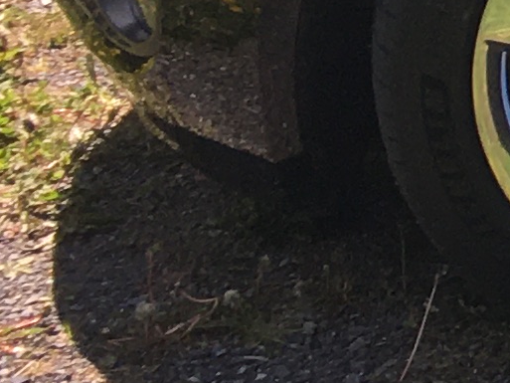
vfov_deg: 6.5
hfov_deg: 7.4
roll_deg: +0.0
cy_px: -82
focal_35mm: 228
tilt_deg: -18.7
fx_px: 3360
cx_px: 1637
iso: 25
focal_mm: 4.15
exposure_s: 1/359
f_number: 2.2
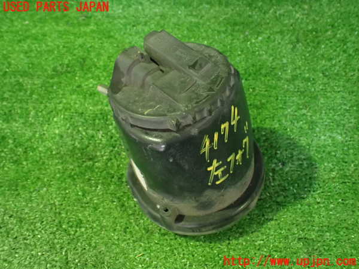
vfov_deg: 46.8
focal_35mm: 30
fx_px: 311
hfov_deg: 60.0
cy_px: 134
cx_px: 180
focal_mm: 5.4
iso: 1250
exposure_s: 1/30
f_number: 2.3
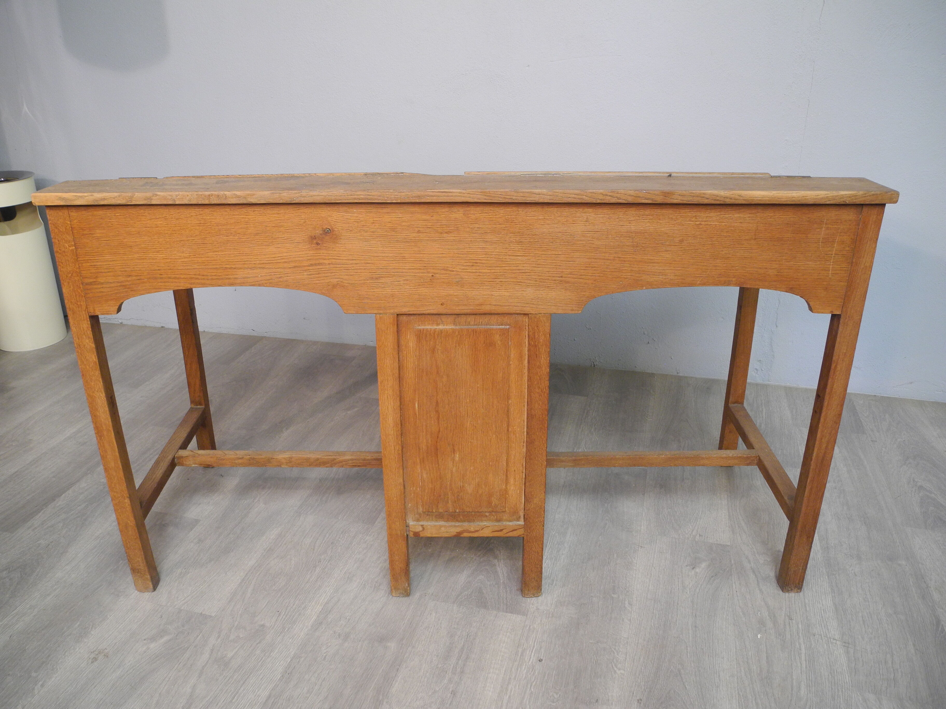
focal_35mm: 28
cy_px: 354
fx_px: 765
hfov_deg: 63.4
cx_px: 473
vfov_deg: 49.7
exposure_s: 1/30
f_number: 2.8
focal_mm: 6
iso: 256
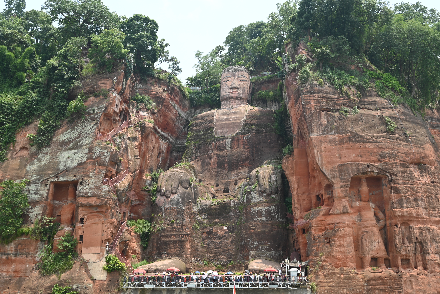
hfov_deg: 50.7
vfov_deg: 35.1
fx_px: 465
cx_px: 220
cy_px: 147
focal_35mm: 38
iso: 100
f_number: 5.3
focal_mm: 38
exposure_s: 1/250
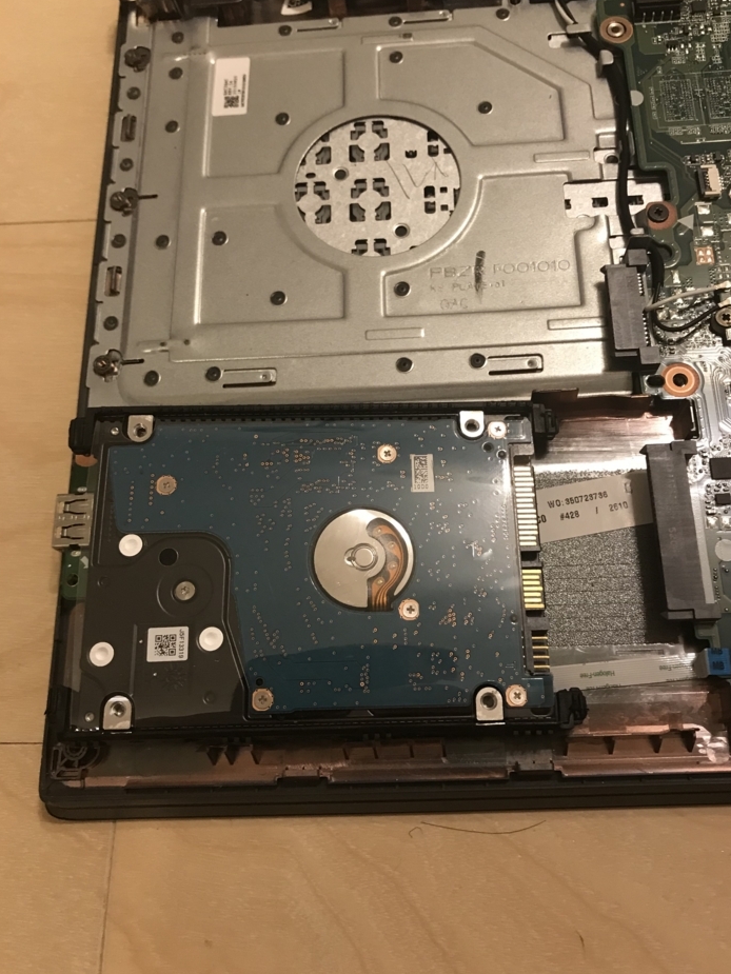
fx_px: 873
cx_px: 399
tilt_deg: -69.7
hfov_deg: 45.4
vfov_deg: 58.3
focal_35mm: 31
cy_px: 454
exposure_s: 1/15
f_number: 1.8
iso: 40
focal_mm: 3.99
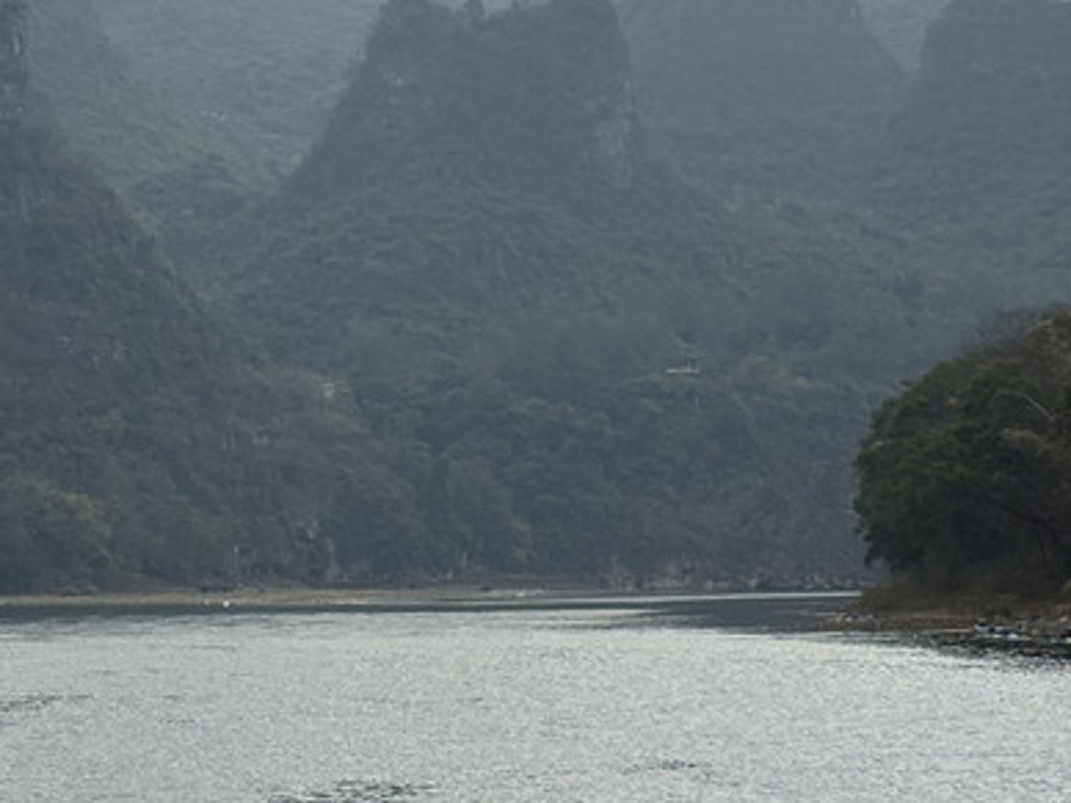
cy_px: 359
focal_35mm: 161
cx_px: 0
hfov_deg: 12.1
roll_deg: +1.0
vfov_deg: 9.2
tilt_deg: +2.8
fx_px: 4981
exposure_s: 1/2451
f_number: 1.6
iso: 32
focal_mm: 5.96
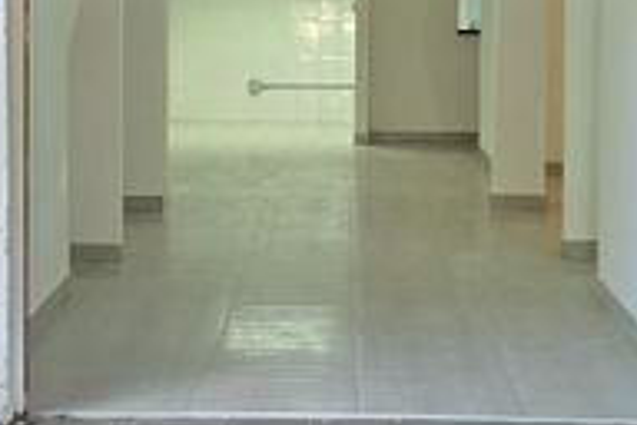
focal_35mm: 83
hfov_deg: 24.5
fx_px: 1469
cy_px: 129
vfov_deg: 16.4
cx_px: 314
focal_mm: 6.3
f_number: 1.7
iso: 100
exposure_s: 1/120
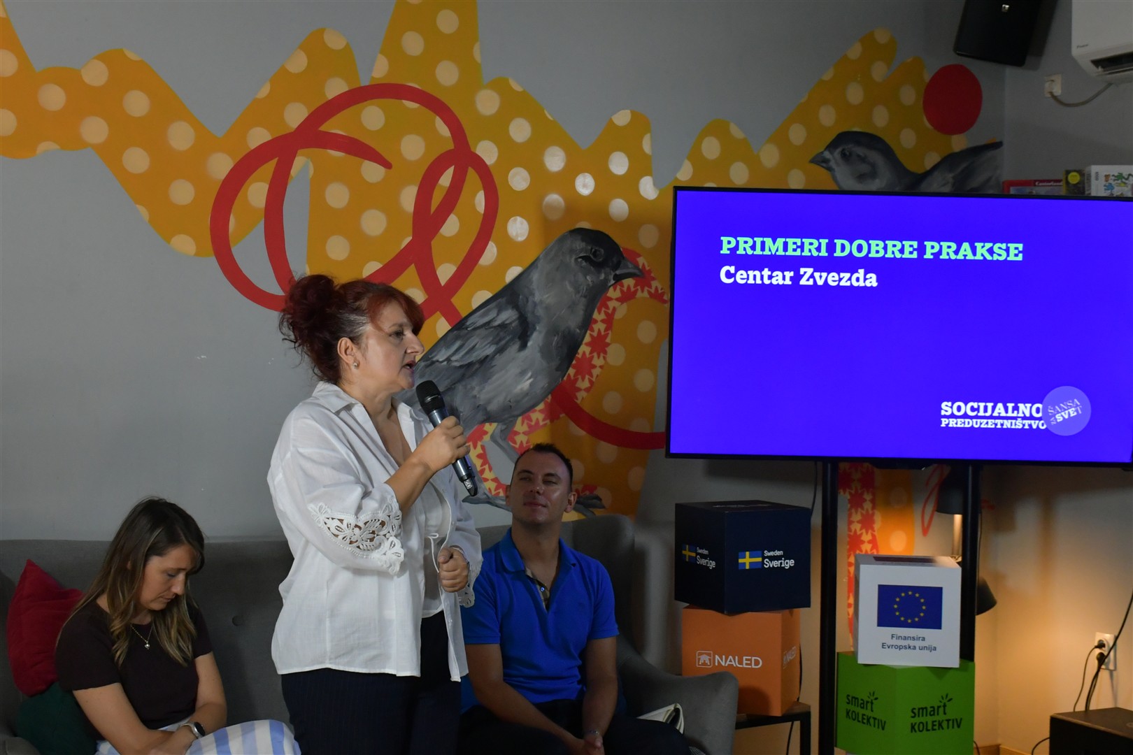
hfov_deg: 38.2
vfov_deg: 26.0
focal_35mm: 52
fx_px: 1636
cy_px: 378
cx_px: 566
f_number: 7.1
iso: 1600
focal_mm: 26
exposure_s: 1/125
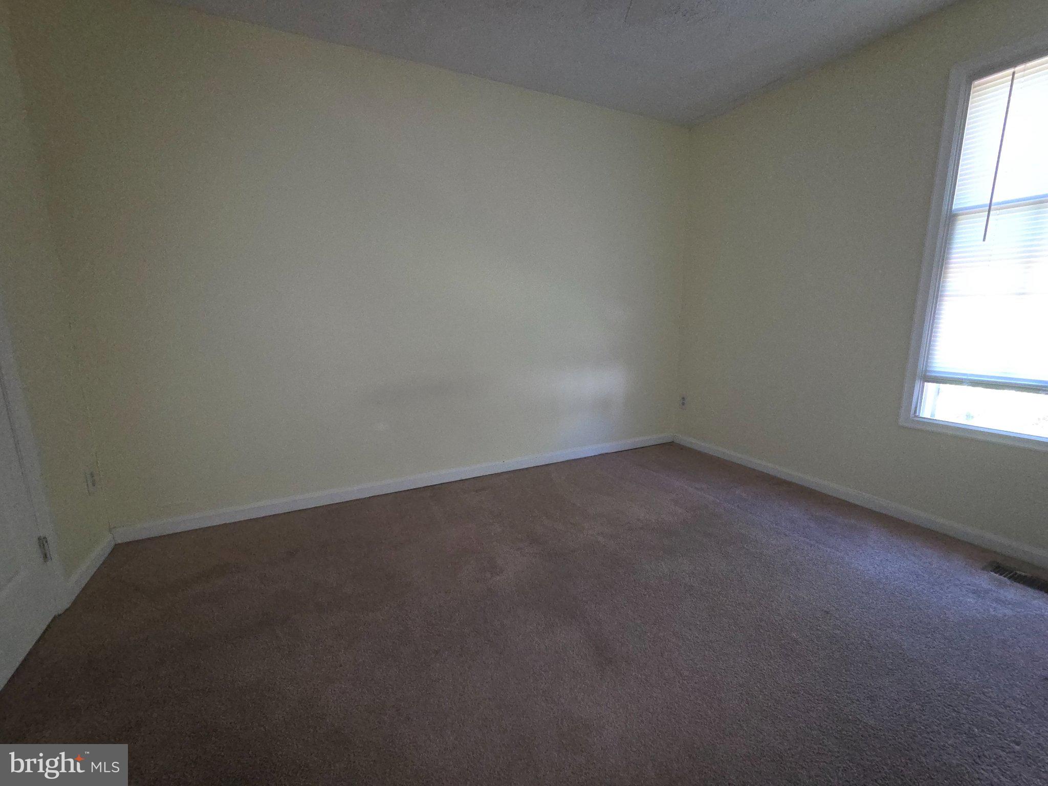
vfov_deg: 89.9
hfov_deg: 106.2
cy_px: 393
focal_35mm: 13
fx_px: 394
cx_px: 524
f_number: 2.2
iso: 400
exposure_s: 1/60
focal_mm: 2.2
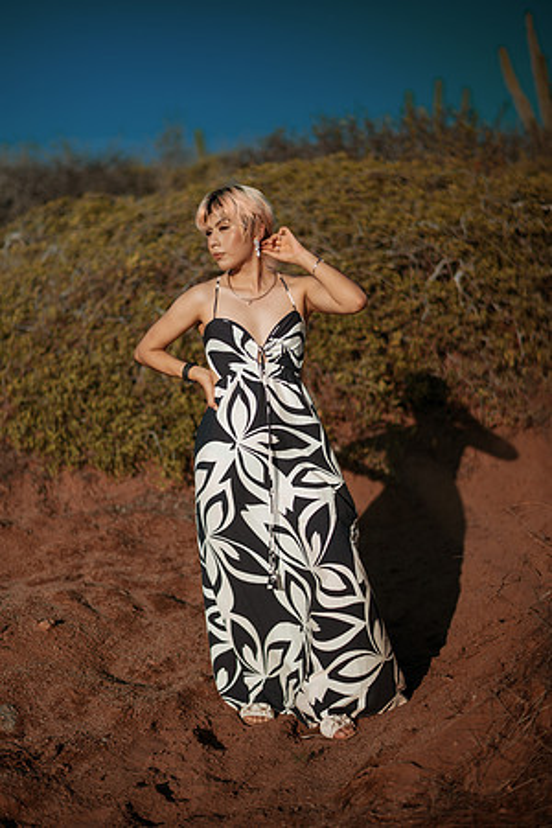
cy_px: 414
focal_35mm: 58
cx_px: 276
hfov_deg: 23.4
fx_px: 1334
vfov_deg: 34.5
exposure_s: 1/8000
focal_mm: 58
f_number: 1.4
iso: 50
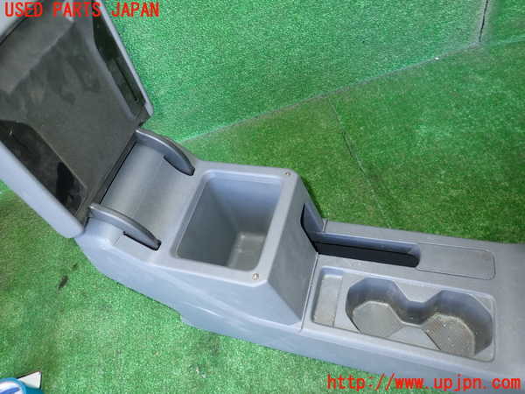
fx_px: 379
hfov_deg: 69.4
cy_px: 197
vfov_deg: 54.9
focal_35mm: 25
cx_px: 262
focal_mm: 4.5
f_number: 2
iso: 200
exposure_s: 1/30
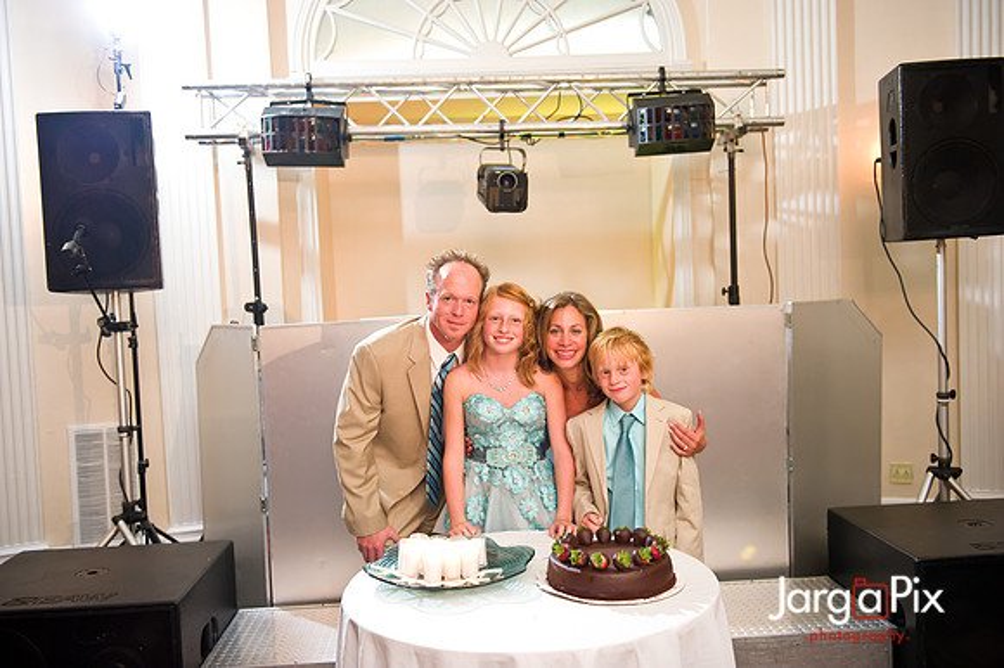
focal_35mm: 32
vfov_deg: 41.1
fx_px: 892
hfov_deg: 58.7
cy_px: 334
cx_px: 502
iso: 1600
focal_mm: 32
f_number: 3.2
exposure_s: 1/125
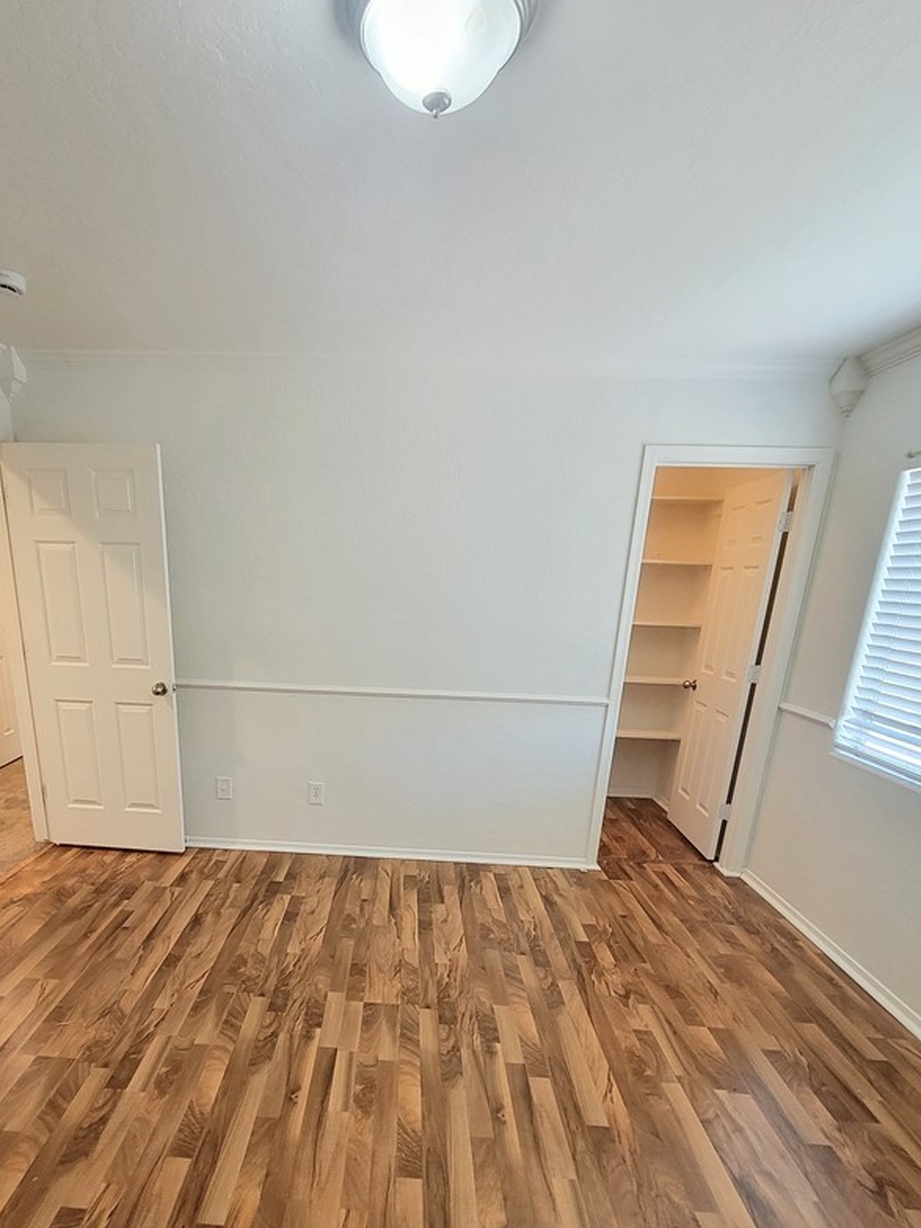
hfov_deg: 73.8
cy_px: 790
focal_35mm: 17
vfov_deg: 88.6
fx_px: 603
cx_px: 362
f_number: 2.2
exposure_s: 1/60
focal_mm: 2.2
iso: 250
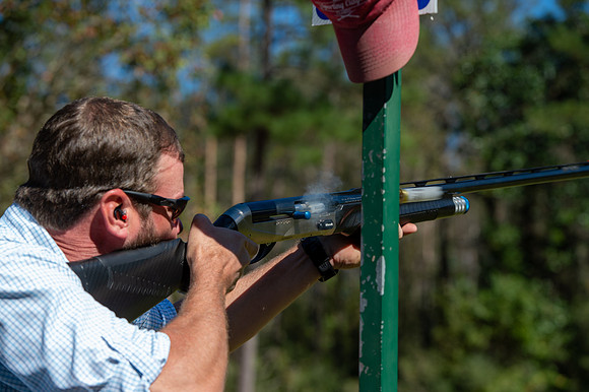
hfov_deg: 16.8
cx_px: 294
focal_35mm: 122
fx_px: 1995
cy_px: 196
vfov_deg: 11.2
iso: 125
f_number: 6.3
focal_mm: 122
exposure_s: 1/400
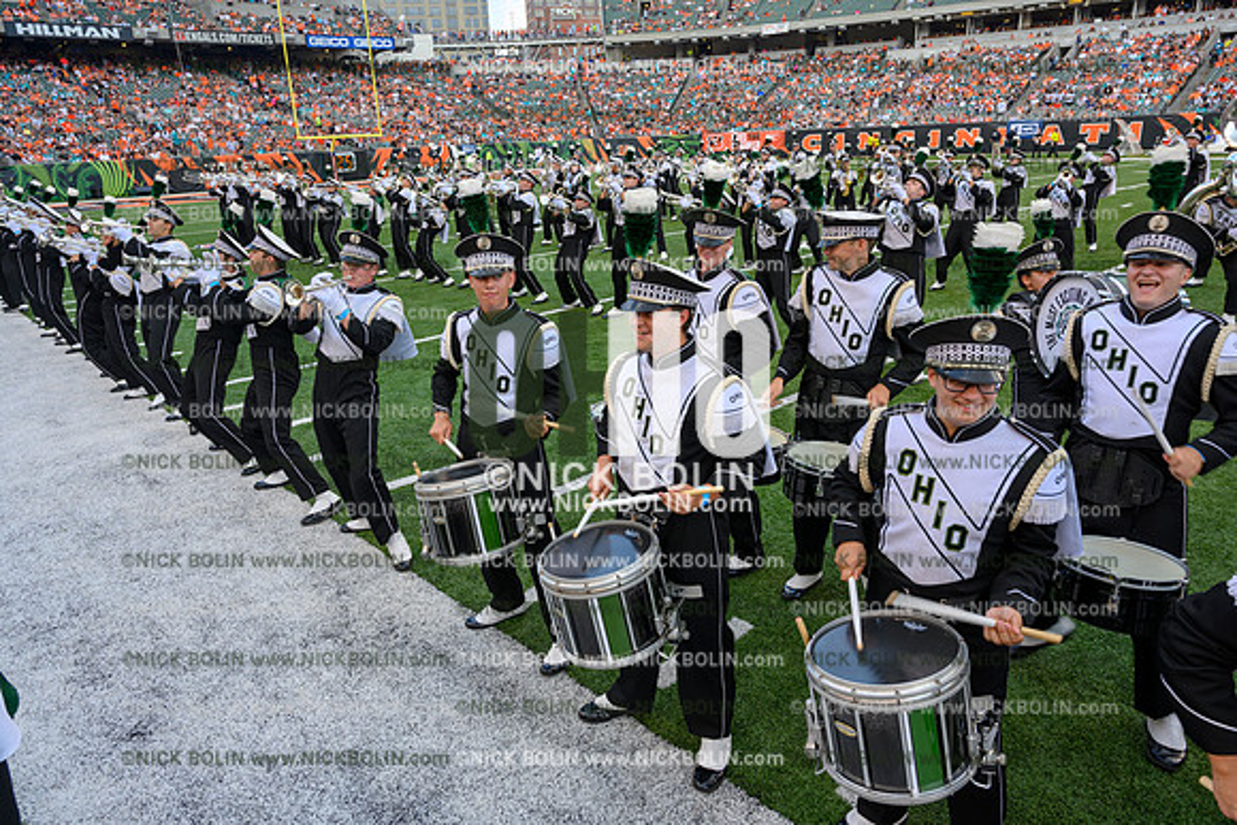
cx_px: 618
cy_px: 412
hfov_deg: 73.7
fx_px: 825
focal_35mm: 24
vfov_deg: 53.2
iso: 80
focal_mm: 24
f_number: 7.1
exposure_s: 1/100
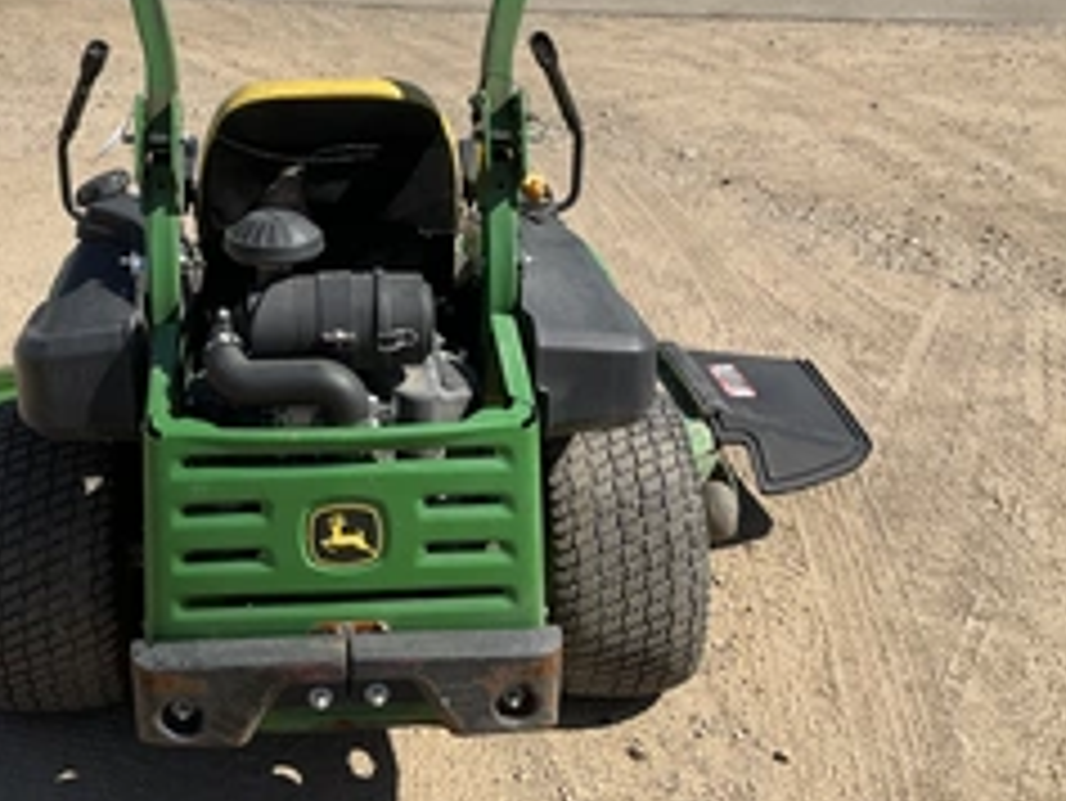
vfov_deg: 29.3
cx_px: 351
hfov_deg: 38.4
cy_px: 216
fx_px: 1510
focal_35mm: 49
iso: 25
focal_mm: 3
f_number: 1.8
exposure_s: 1/1848
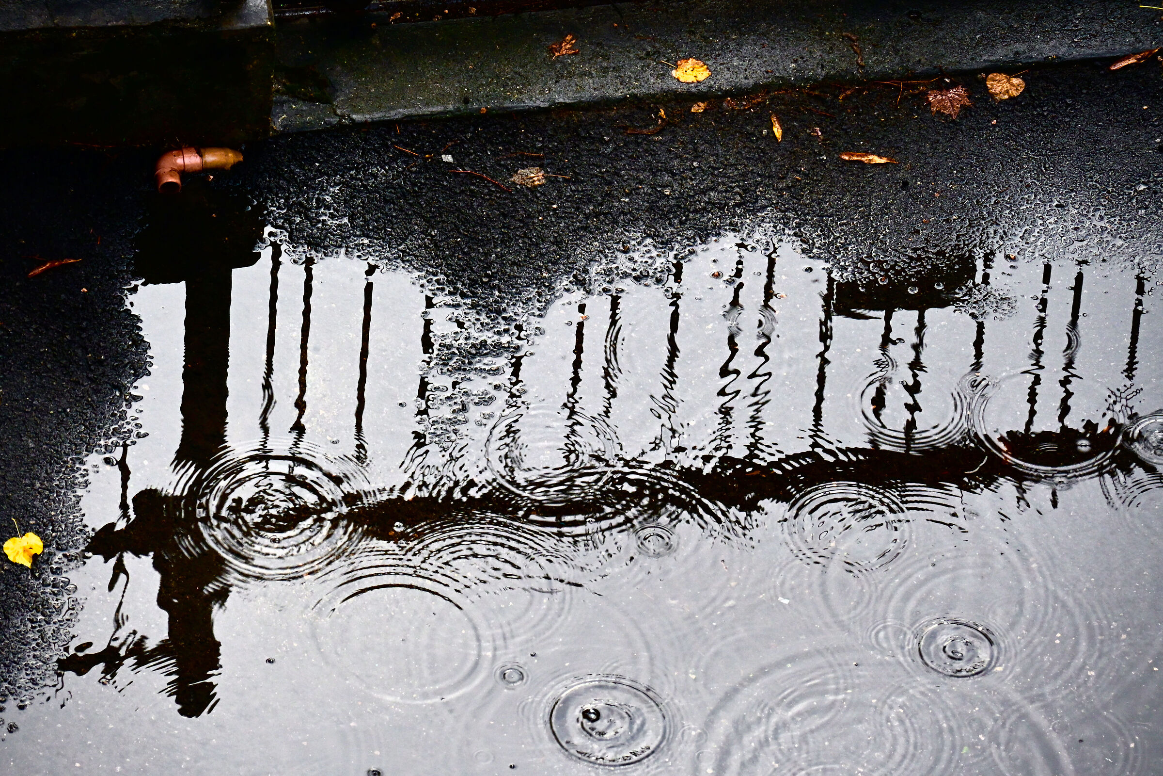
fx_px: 12114
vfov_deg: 3.7
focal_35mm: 375
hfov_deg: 5.5
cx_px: 582
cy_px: 388
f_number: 11
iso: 1400
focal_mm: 250
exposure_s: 1/80
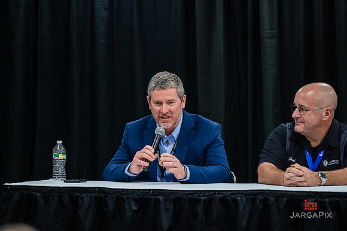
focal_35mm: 209
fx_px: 2009
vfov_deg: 6.6
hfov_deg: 9.9
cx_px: 168
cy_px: 113
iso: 1000
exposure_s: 1/200
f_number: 4
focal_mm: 200
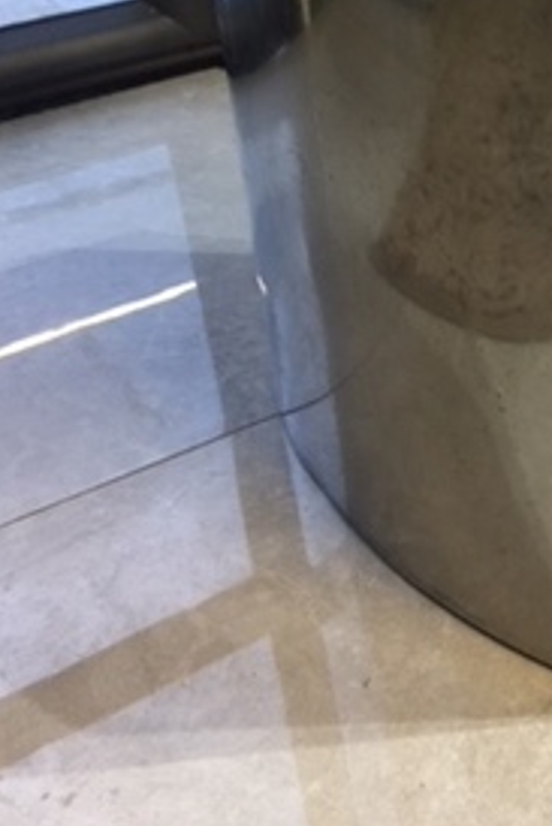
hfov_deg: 23.9
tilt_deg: -26.8
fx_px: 1263
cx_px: 508
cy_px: 214
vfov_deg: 35.5
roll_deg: +4.5
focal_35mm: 55
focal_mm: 4.15
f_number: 2.2
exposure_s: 1/17
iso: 100
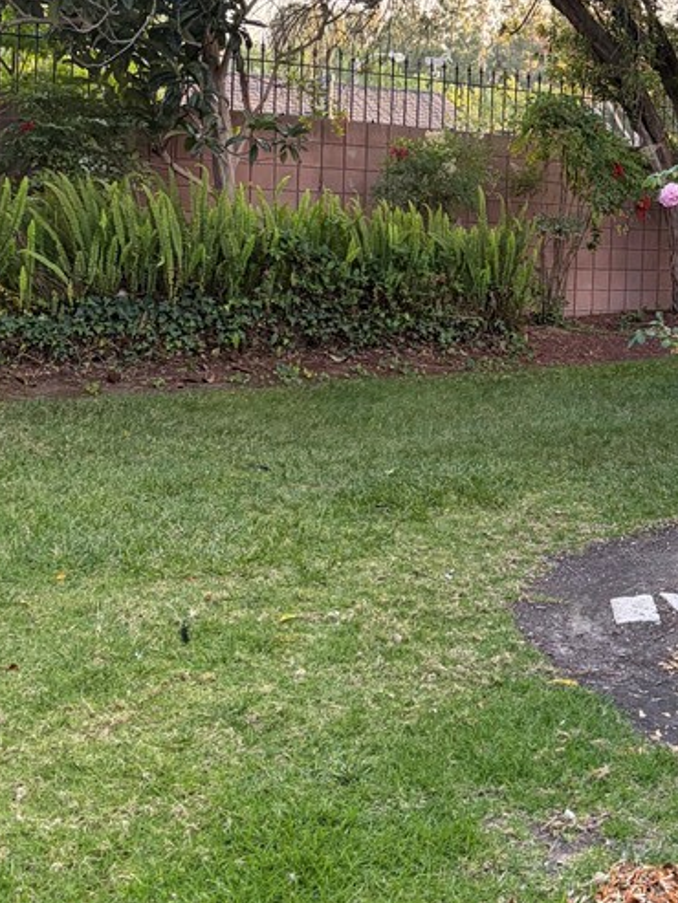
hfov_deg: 26.1
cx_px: 621
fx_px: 1410
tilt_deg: -4.6
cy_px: 284
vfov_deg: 35.1
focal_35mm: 54
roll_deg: -3.1
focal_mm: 5.96
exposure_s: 1/212
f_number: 1.6
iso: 125
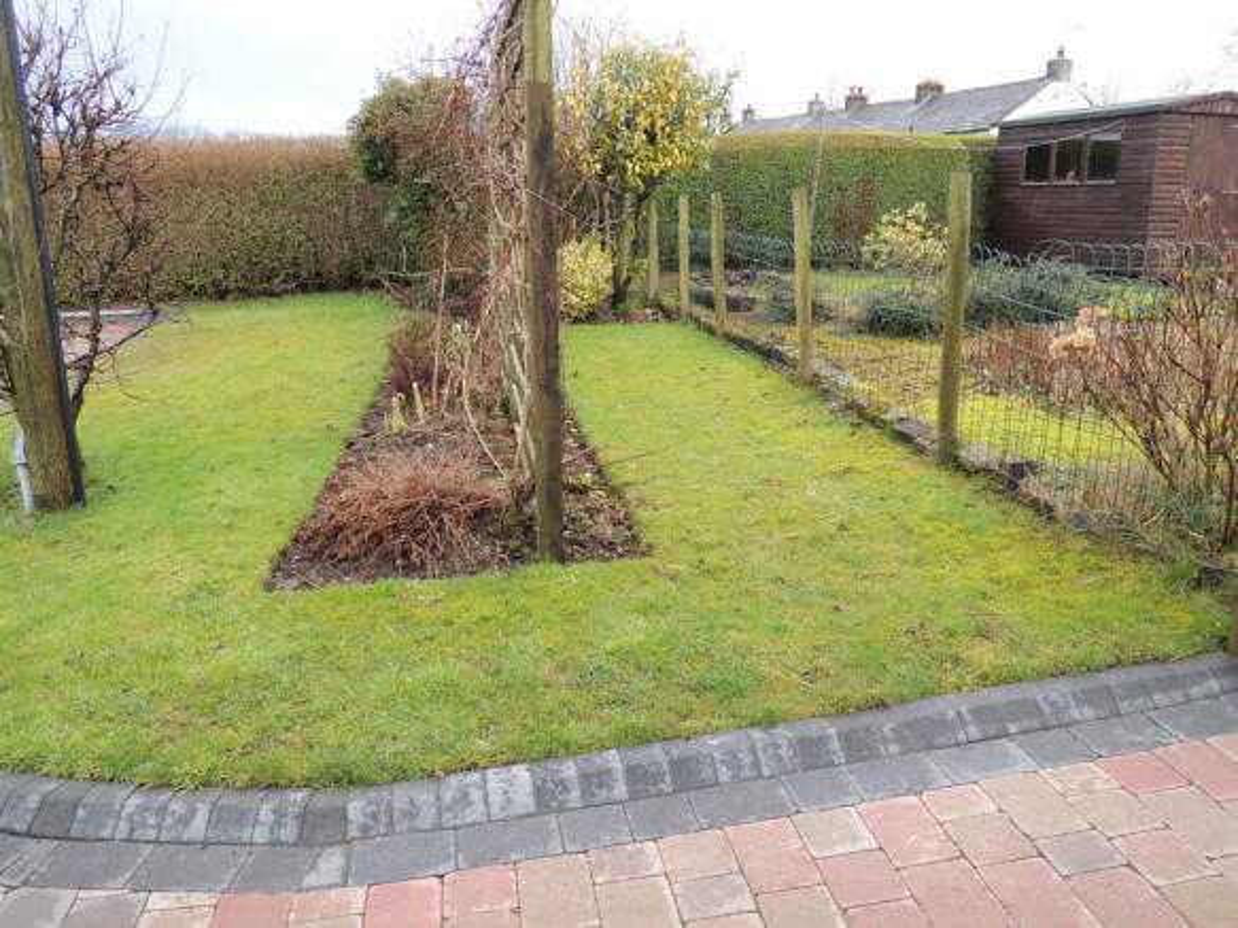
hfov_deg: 63.5
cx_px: 619
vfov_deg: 49.7
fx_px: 1001
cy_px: 464
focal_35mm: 28
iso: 100
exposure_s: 1/100
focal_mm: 5
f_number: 2.8
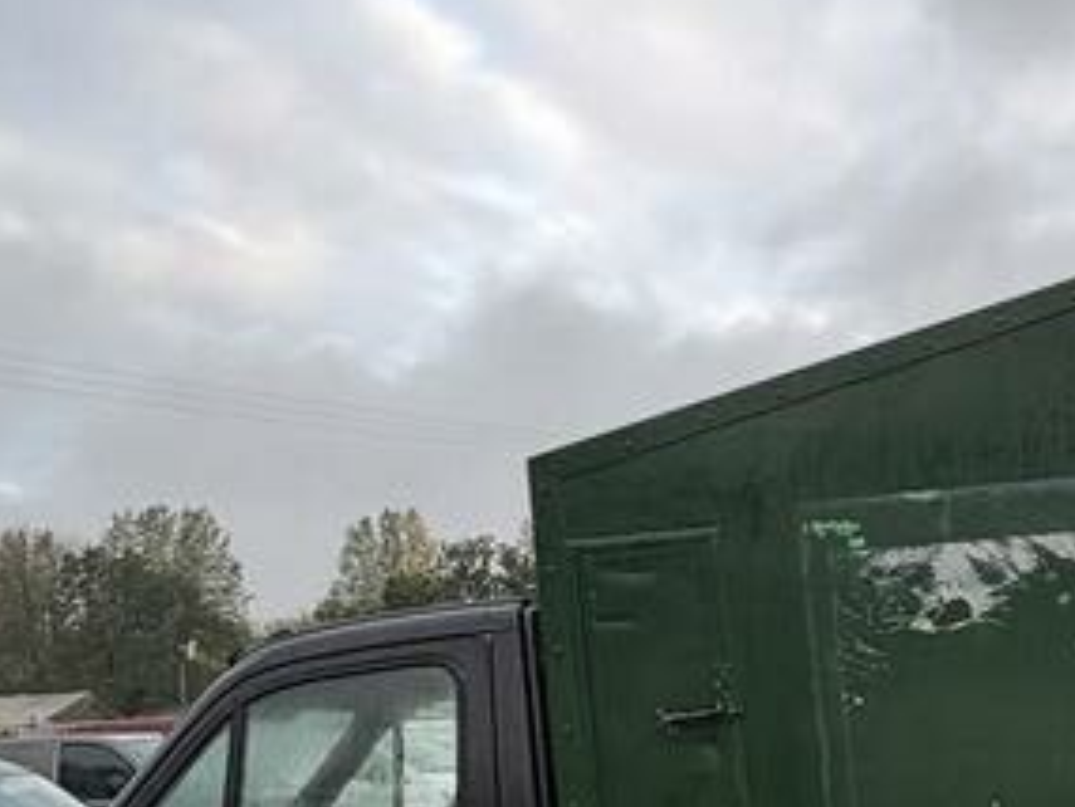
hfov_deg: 41.9
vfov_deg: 32.1
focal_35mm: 44
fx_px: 1367
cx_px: 777
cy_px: 634
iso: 40
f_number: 2.2
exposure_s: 1/158
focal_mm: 2.22
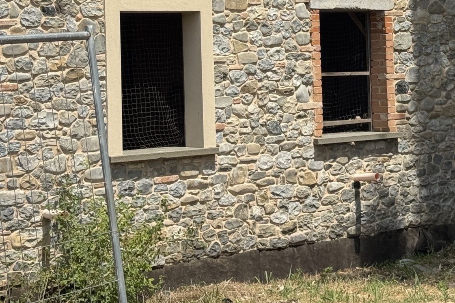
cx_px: 399
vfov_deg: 11.8
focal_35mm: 114
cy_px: -34
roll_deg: +2.0
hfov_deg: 17.7
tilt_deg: +2.2
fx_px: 1441
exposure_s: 1/4310
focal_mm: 6.76
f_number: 1.78
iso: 64
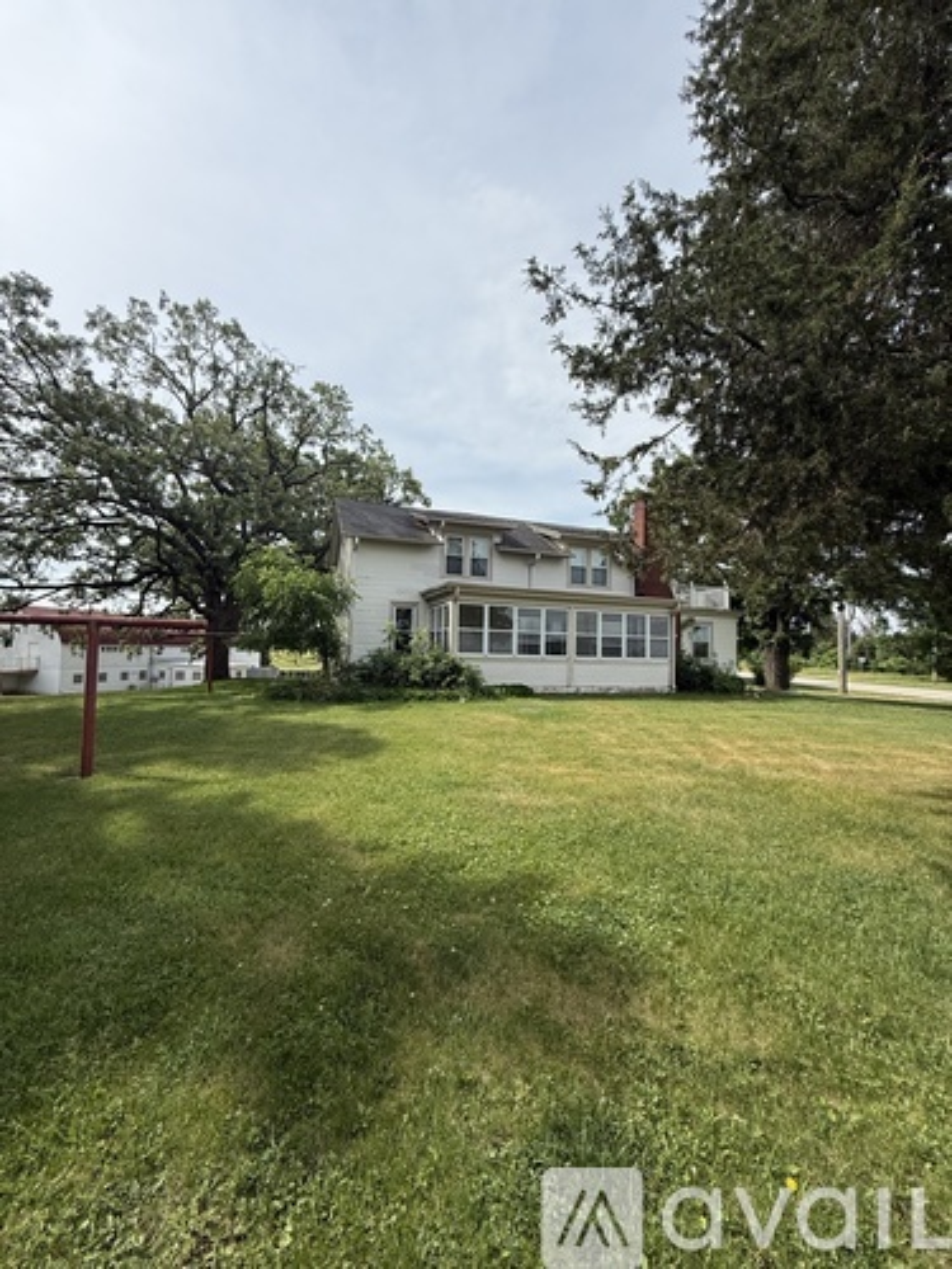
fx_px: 513
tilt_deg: +4.5
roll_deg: -1.9
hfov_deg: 85.7
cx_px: 476
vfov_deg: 102.1
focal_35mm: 14
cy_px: 634
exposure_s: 1/2237
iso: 50
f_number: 2.2
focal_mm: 2.22
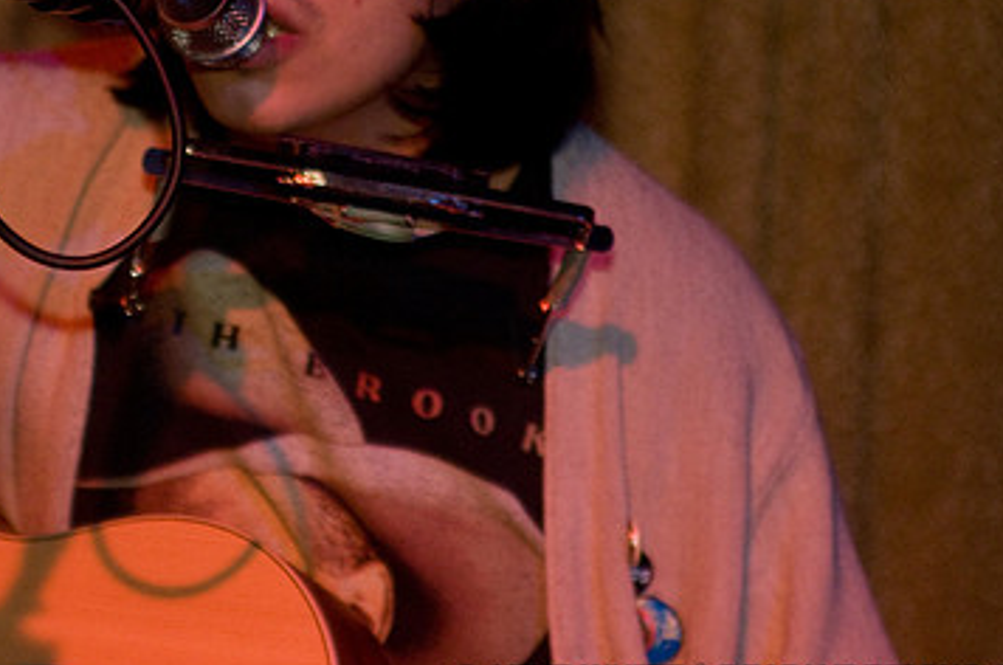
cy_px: 162
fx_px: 4756
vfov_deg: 8.0
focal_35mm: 171
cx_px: 259
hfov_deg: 12.0
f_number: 2.8
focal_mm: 70
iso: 800
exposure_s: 1/60
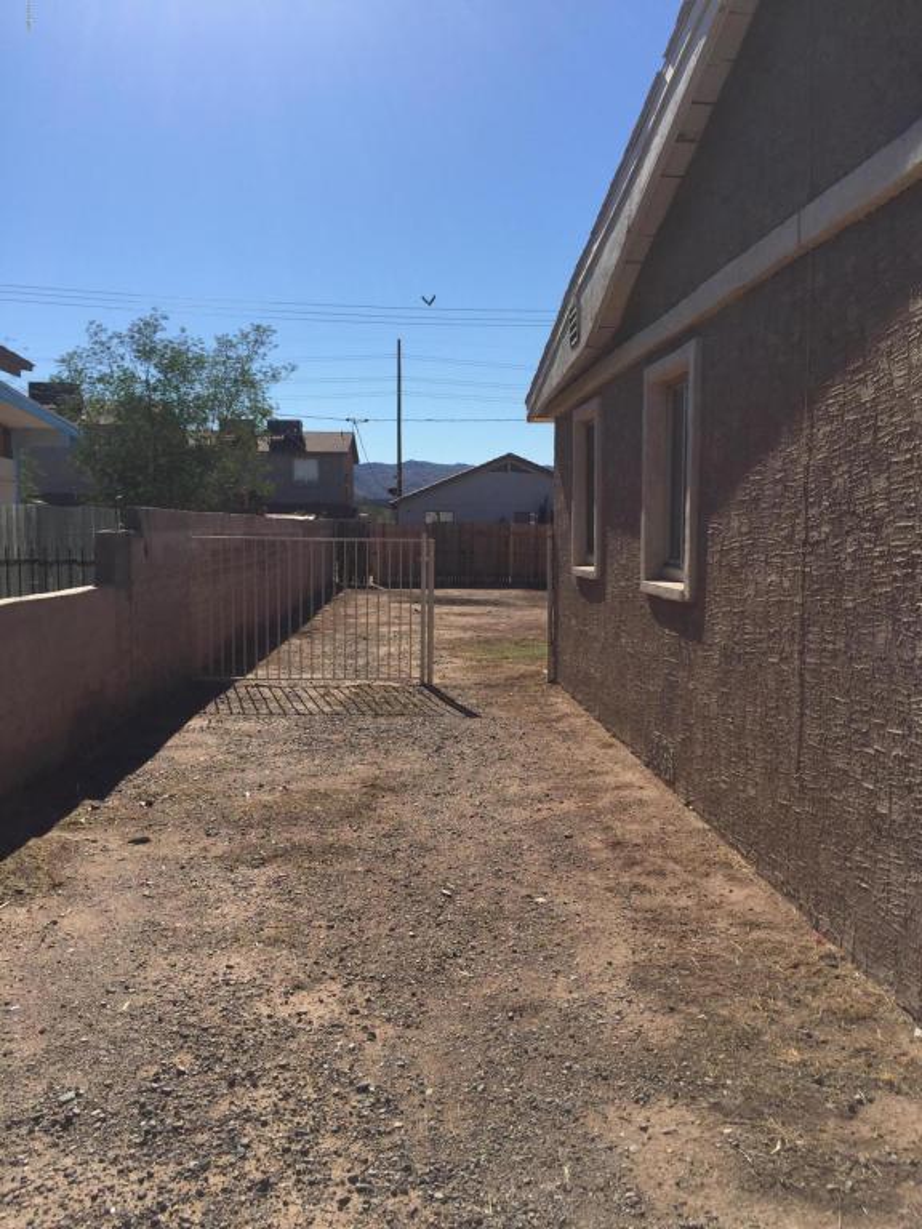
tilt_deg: -1.0
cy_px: 614
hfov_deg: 48.2
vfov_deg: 61.7
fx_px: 1030
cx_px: 461
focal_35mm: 29
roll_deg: -1.5
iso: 32
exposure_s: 1/3597
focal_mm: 4.15
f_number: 2.2
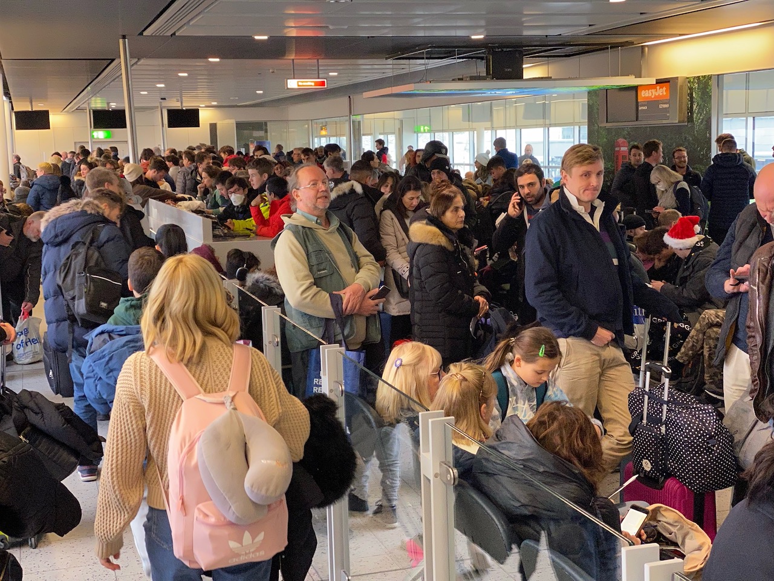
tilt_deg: -8.4
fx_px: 1163
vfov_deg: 28.0
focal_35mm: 52
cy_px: 290
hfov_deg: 36.8
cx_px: 387
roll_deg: +1.7
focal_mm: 6
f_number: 2
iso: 250
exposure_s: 1/50
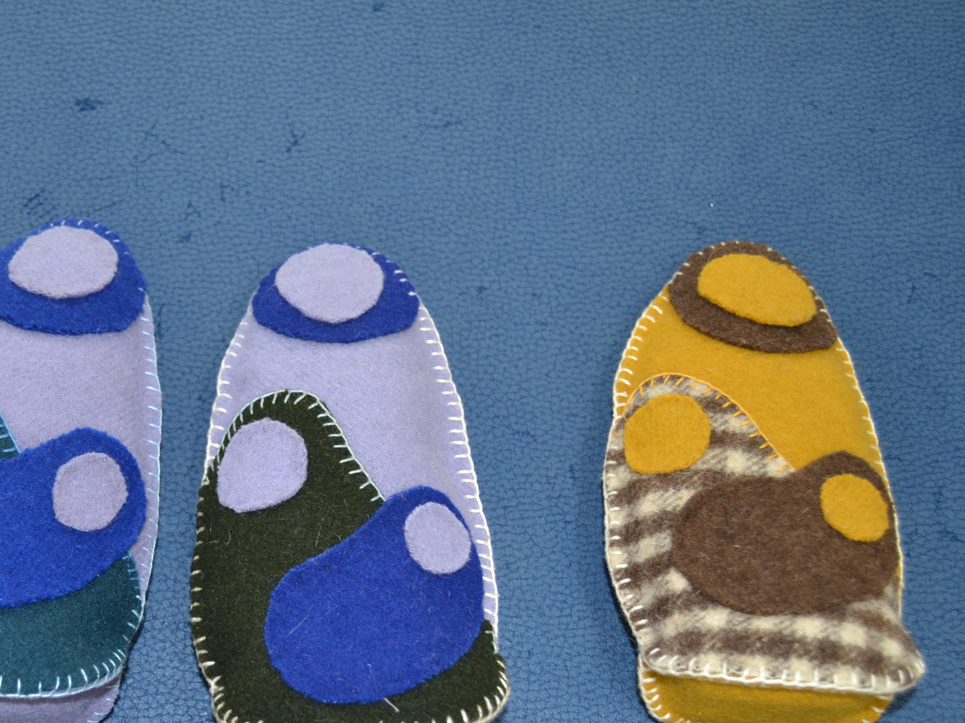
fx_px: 1584
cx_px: 217
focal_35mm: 57
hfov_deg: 33.1
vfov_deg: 25.7
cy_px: 438
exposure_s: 1/60
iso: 800
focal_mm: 23
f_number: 3.8
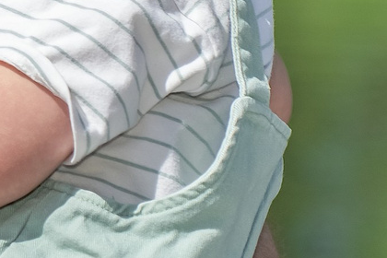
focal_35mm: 457
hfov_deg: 4.5
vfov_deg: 3.0
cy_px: -100
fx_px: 4912
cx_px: -379
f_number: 2.8
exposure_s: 1/2000
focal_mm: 75
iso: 64
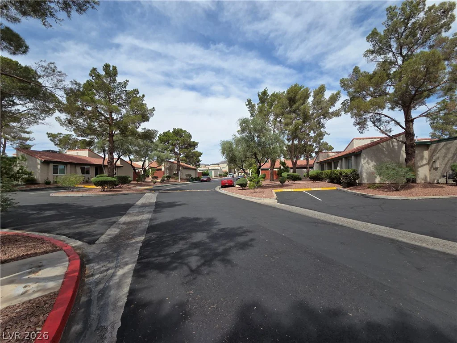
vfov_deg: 89.9
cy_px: 172
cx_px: 228
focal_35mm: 13
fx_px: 172
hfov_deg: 106.2
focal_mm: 2.2
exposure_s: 1/2302
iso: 50
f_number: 2.2
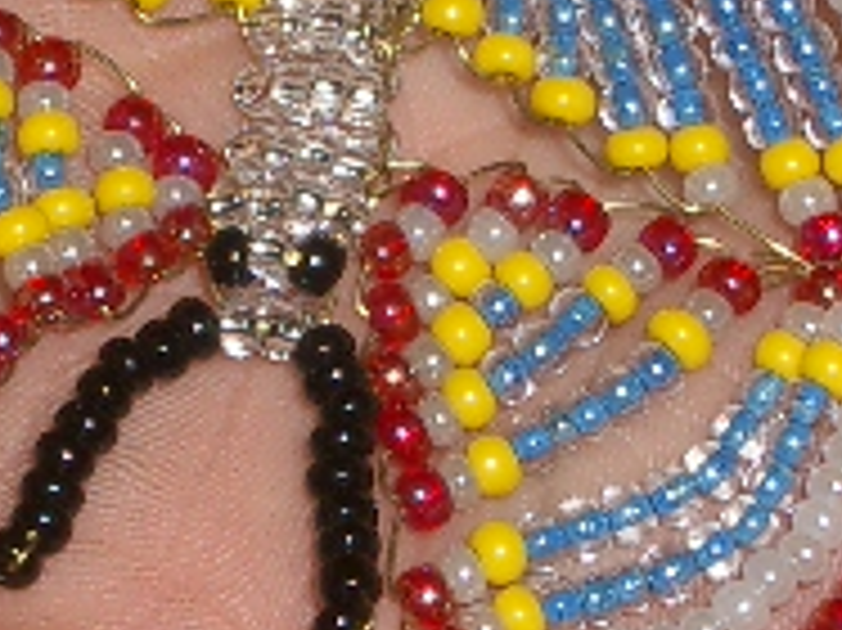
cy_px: 171
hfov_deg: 7.8
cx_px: 468
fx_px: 6150
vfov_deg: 5.9
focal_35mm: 253
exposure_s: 1/40
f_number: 6.2
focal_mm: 12.2
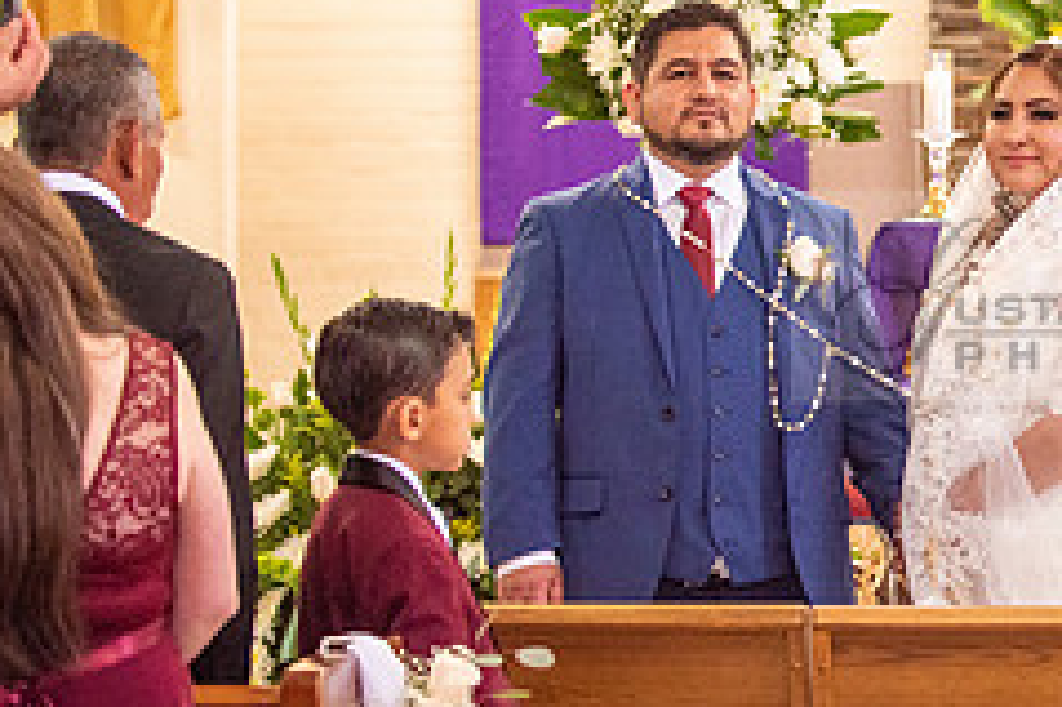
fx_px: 5365
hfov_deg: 11.1
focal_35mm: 182
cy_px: 296
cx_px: 1178
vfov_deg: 7.5
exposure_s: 1/160
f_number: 2.8
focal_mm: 75
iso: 2000
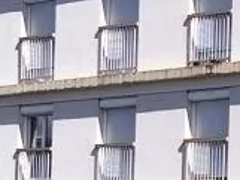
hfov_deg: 7.1
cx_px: 277
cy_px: 257
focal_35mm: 278
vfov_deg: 5.3
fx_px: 1929
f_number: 1.65
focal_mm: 6.18
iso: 50
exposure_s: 1/2019
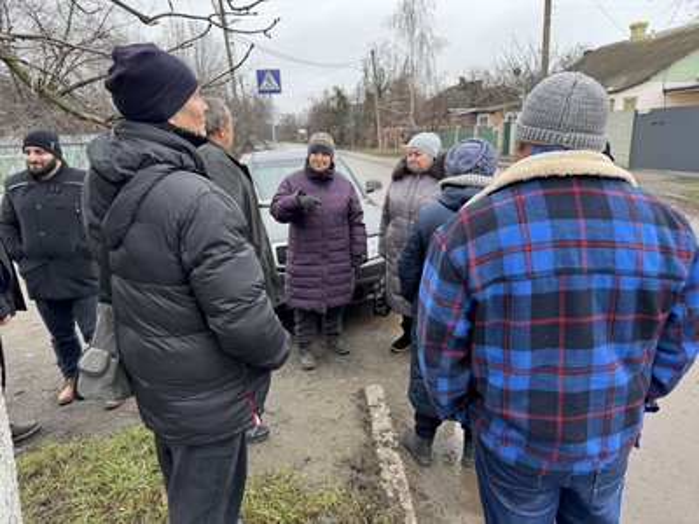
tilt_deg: -13.7
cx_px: 350
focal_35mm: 24
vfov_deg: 56.8
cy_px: 262
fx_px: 485
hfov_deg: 71.6
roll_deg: +1.6
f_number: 1.78
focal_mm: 6.76
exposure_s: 1/121
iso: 64
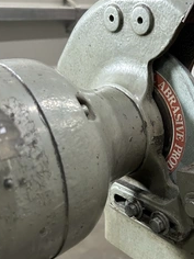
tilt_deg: -18.6
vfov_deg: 42.9
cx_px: 148
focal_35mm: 44
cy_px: 119
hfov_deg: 32.2
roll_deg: +0.8
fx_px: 329
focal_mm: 5.7
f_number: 1.5
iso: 250
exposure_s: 1/60
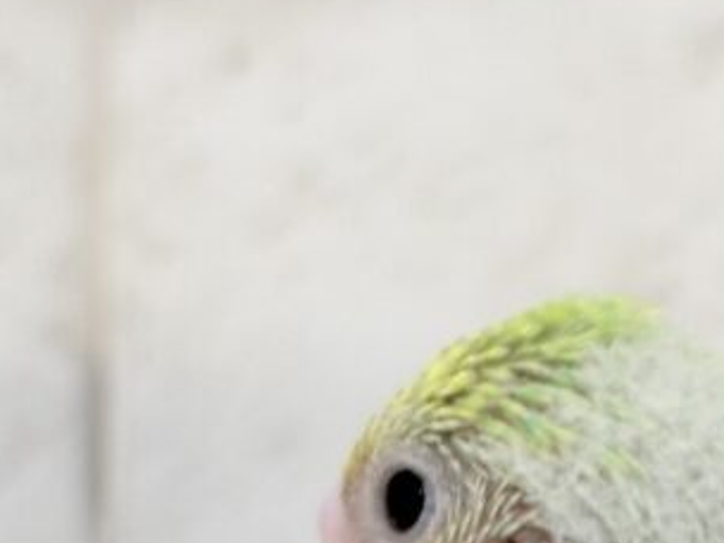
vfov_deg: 7.2
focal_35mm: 205
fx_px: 4288
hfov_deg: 9.3
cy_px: 583
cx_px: 1193
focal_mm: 5.96
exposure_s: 1/50
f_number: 1.6
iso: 32
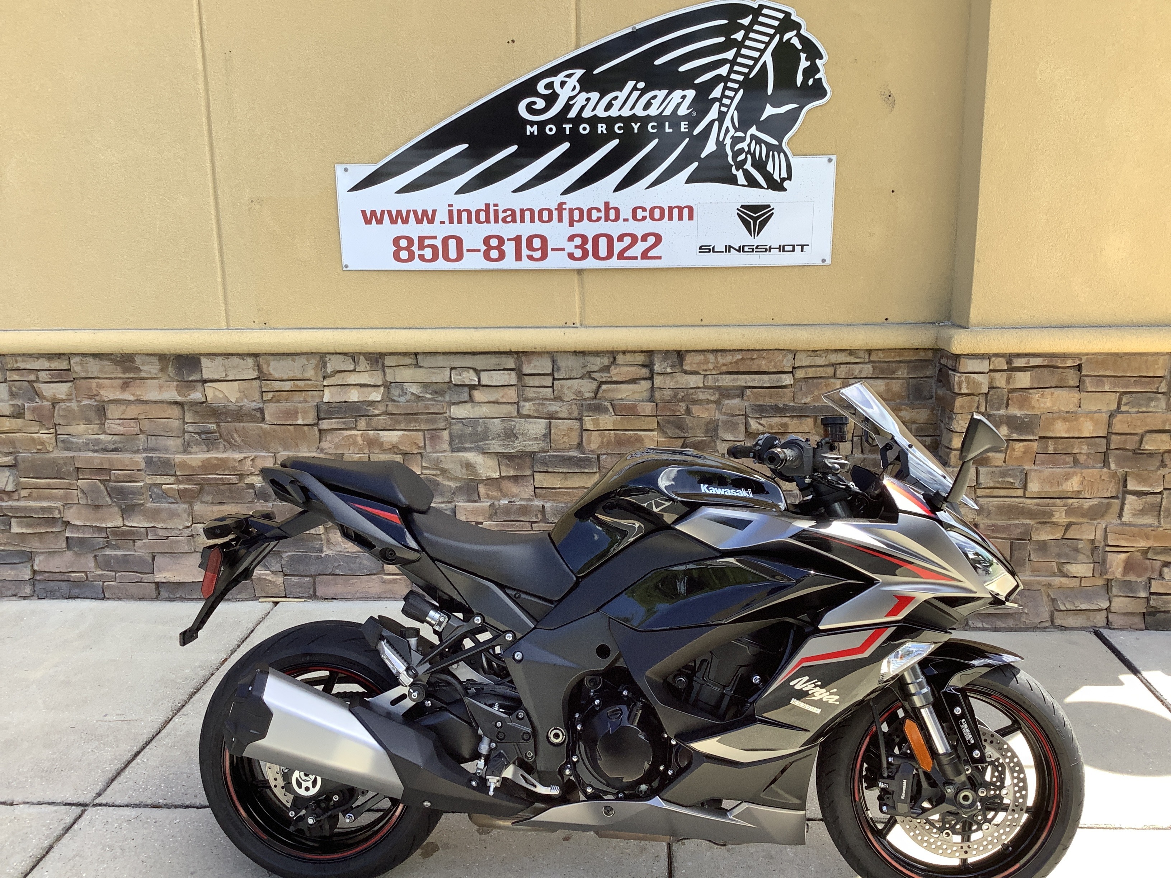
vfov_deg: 45.4
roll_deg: +1.3
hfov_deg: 58.4
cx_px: 586
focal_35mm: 31
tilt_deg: -14.0
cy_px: 439
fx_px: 1049
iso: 25
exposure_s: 1/312
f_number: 2.4
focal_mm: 3.3
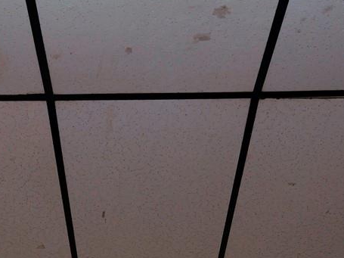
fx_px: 626
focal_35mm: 63
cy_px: 514
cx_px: 112
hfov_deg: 30.5
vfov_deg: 17.1
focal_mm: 7
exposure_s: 1/80
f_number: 5
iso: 200
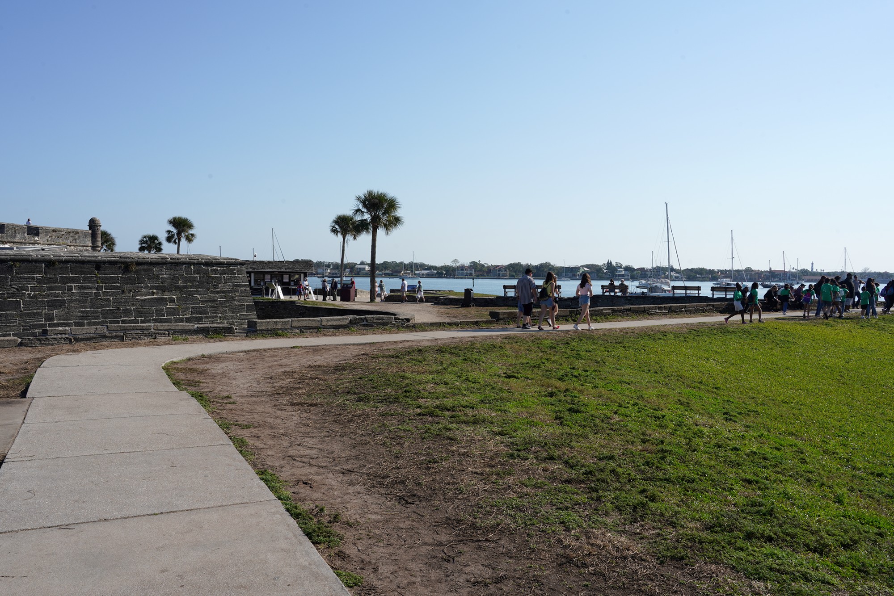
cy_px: 298
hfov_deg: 63.7
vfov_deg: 45.0
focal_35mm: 29
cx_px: 447
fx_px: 720
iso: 100
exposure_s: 1/100
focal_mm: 29
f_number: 18
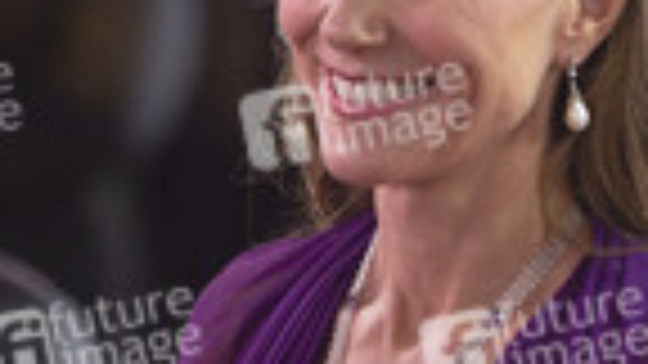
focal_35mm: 983
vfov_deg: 1.2
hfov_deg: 2.2
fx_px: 16890
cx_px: 354
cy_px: 234
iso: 1600
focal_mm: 270
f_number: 5.6
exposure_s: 1/250
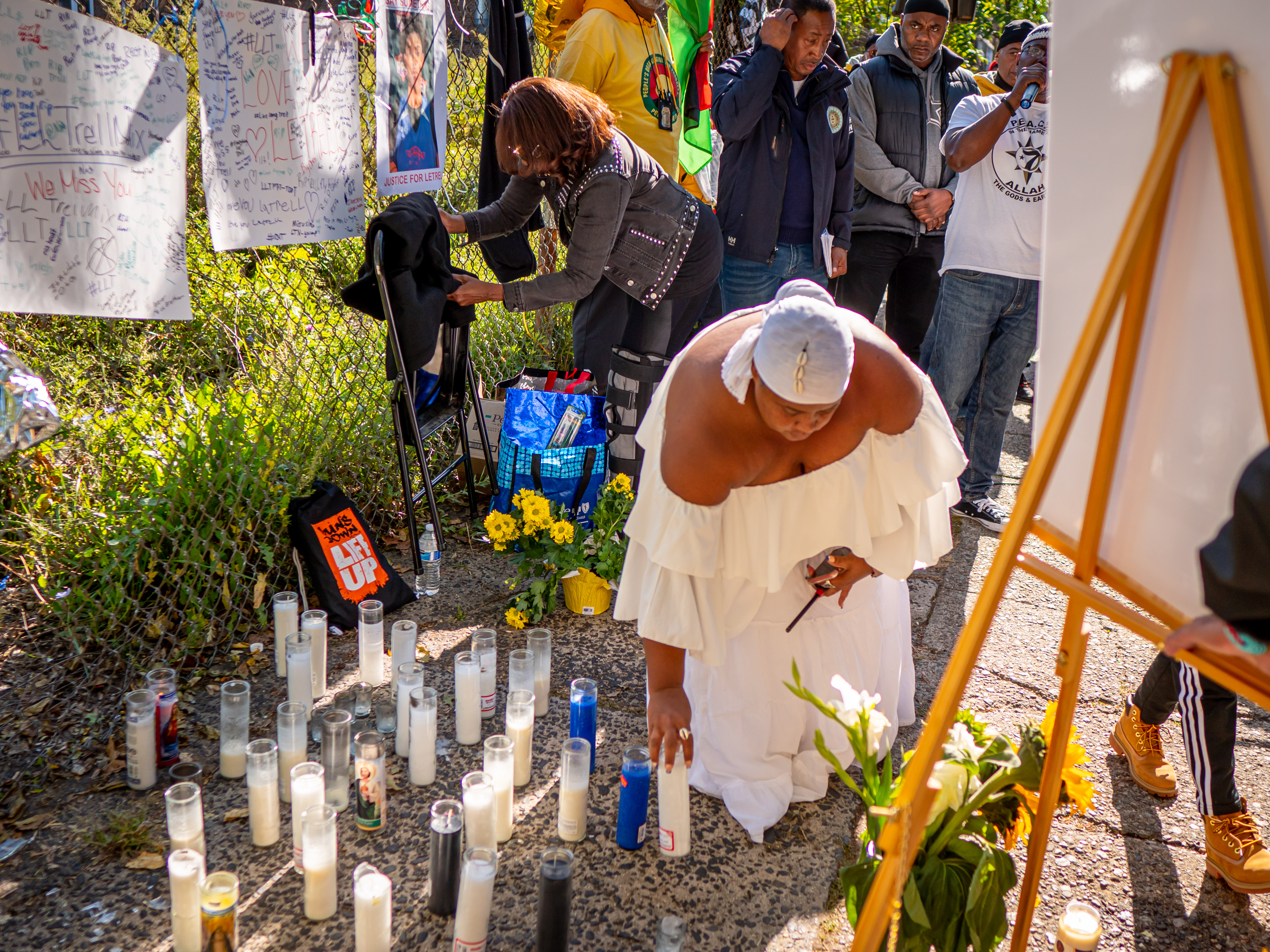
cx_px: 635
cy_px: 476
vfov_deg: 44.2
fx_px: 1174
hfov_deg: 56.8
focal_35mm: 32
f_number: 1.6
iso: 160
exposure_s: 1/2500
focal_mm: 16
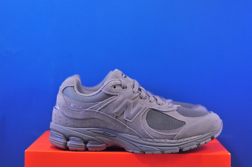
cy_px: 84
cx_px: 126
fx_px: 524
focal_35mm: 75
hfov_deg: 27.0
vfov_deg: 18.1
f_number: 2.5
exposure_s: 1/320
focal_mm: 50
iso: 250
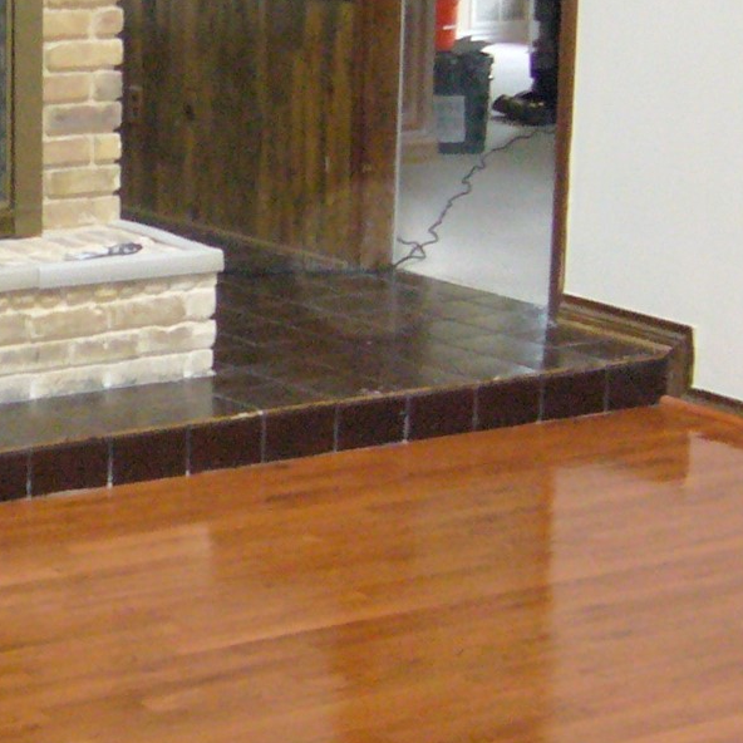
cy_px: 314
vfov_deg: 16.3
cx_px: -69
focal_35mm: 107
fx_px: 2598
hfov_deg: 15.8
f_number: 2.8
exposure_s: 1/30
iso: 320
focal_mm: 5.8
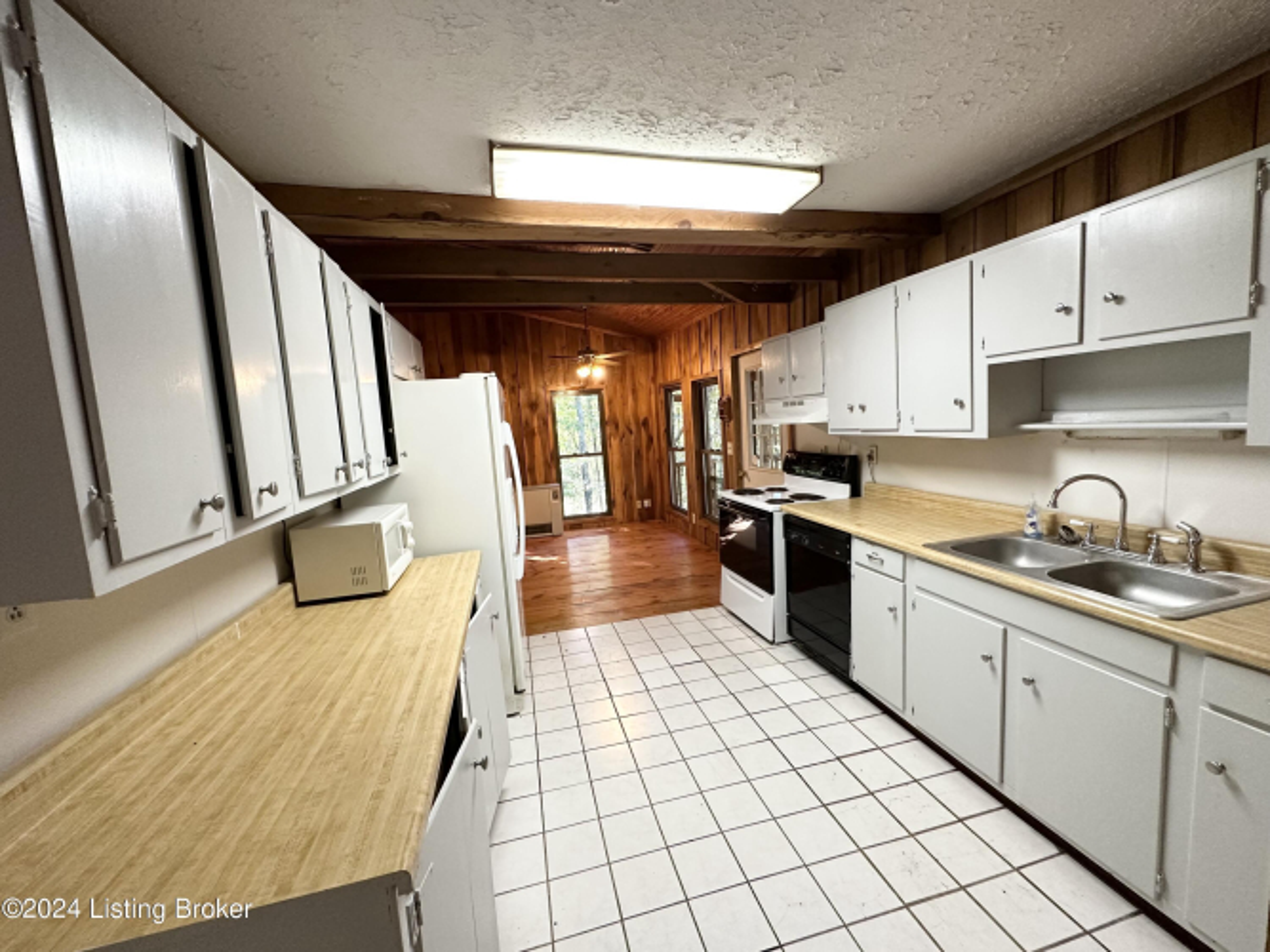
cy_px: 476
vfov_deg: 85.7
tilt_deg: -7.1
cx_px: 635
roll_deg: +3.1
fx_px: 514
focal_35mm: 14
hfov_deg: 102.1
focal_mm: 2.22
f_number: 2.2
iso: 320
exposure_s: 1/60
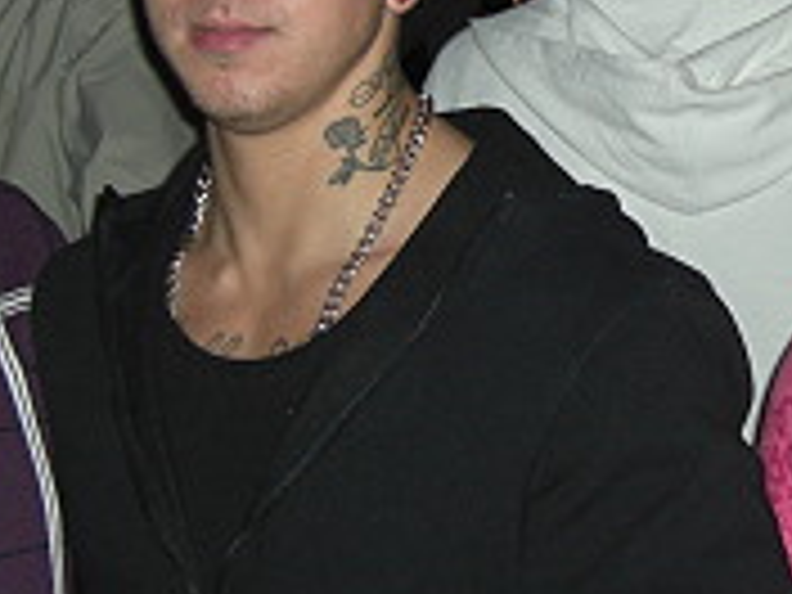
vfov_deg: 11.4
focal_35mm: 130
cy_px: 171
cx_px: 832
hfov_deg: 14.9
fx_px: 2974
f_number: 2.8
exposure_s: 1/60
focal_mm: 7.9
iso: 200
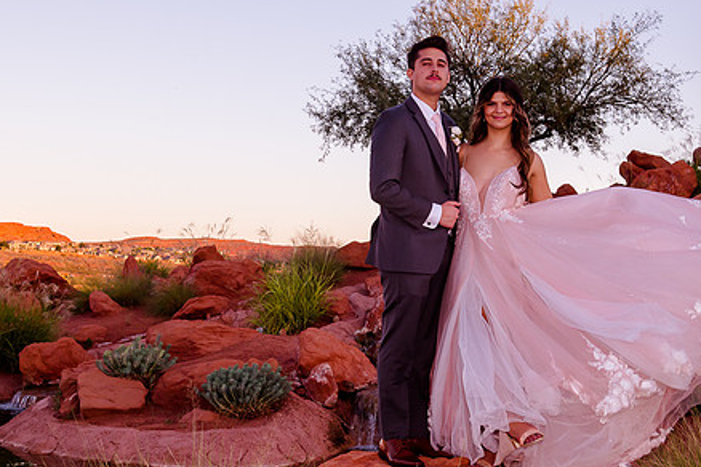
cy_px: 203
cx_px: 388
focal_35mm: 68
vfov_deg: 20.0
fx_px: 1324
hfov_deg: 29.6
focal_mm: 42
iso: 640
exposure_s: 1/160
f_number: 8
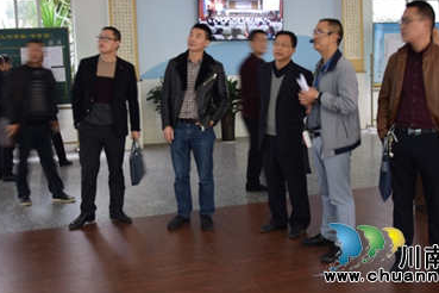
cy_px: 108
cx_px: 244
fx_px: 520
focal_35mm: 43
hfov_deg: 45.7
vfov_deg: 31.3
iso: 100
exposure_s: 1/5
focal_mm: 21
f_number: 3.8
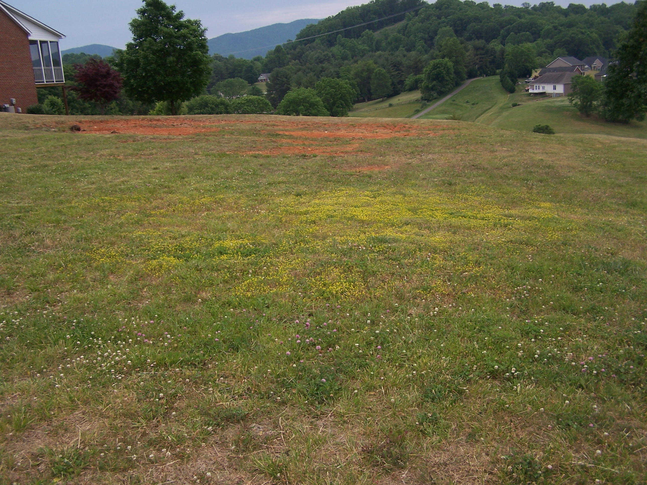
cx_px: 324
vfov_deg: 37.7
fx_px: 710
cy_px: 242
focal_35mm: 38
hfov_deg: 49.0
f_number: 2.8
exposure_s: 1/1000
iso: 80
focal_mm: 6.3
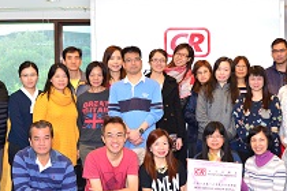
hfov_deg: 28.9
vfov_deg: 19.7
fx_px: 550
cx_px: 208
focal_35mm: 69
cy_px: 102
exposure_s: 1/125
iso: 640
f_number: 5
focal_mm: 32
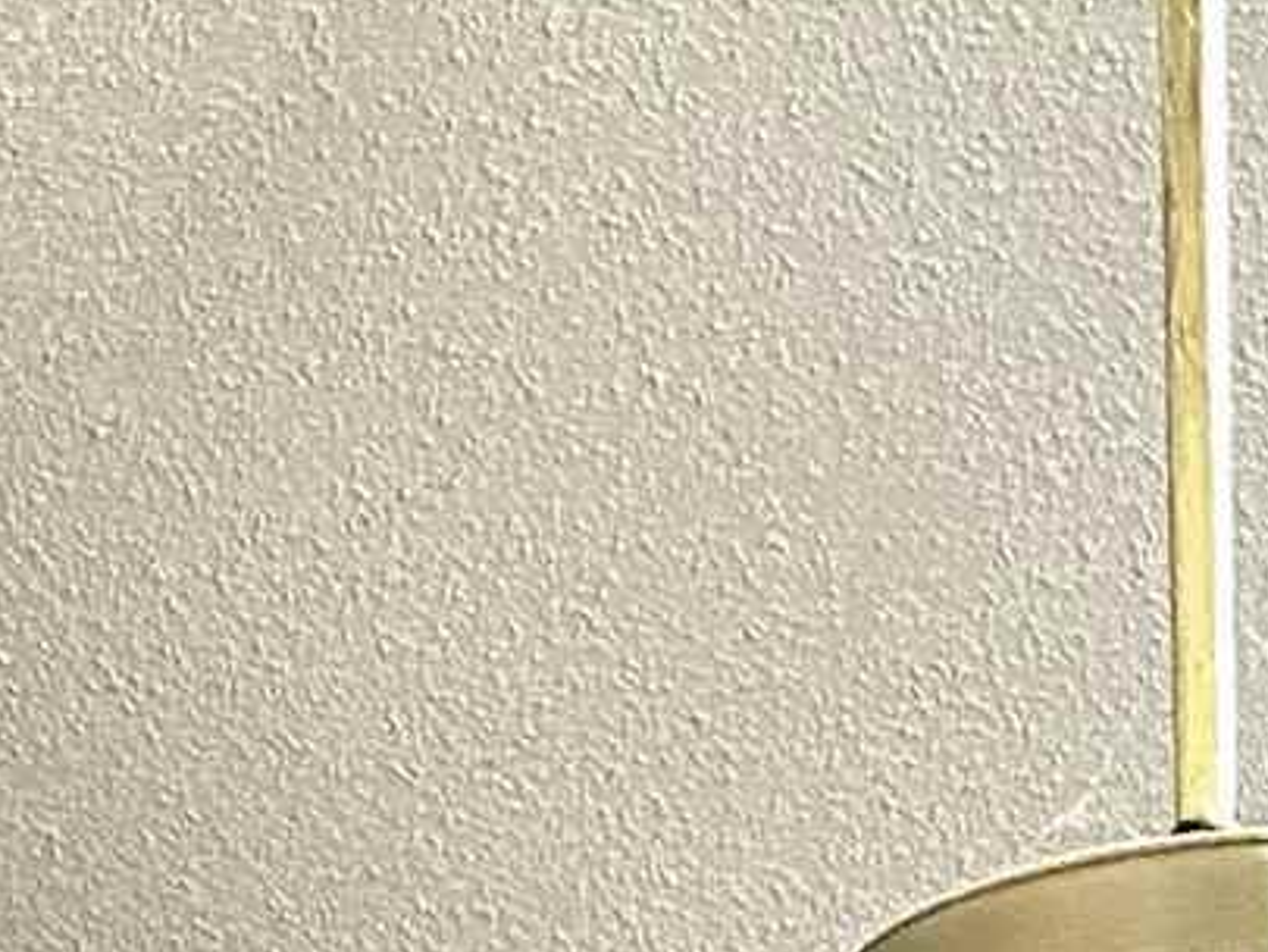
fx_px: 6669
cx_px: -614
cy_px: 3470
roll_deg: +0.9
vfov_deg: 6.8
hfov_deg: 10.5
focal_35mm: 182
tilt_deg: +0.9
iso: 320
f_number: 1.78
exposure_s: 1/60
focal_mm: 6.86
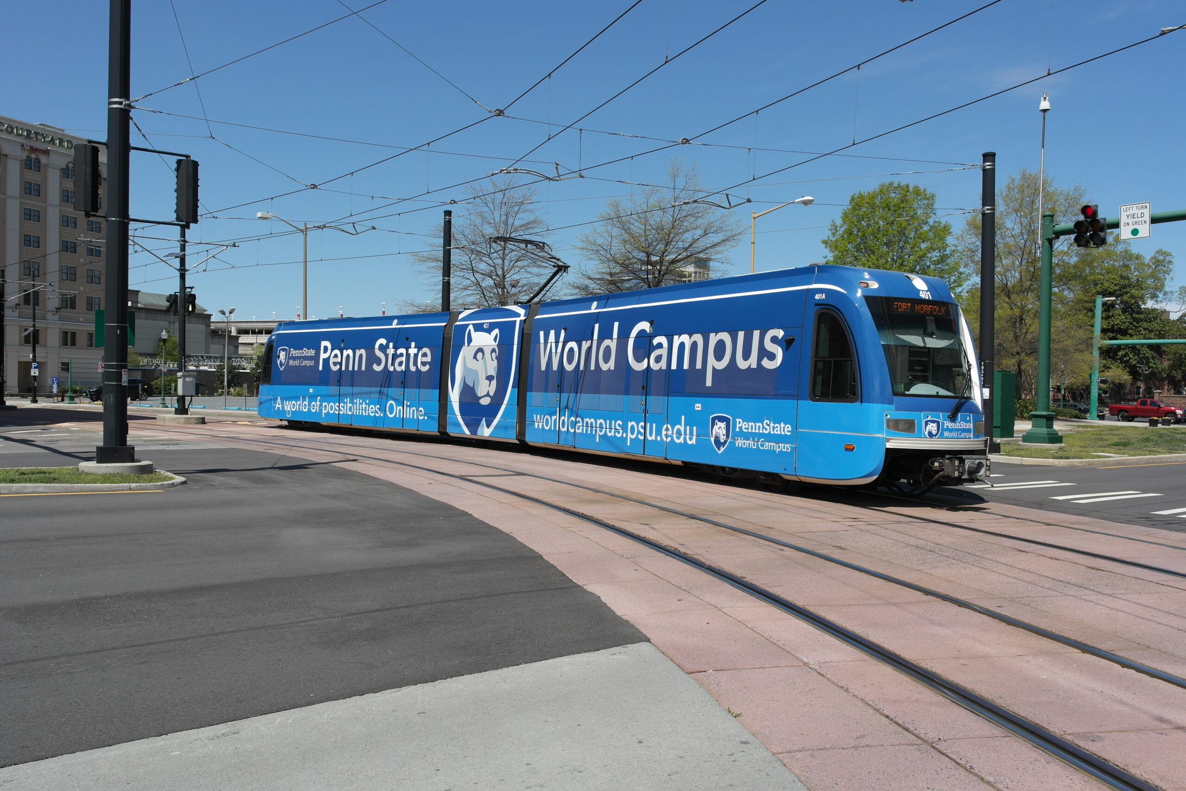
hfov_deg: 61.9
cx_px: 593
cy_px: 396
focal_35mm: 30
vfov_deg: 43.6
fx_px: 988
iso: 100
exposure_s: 1/320
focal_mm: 20
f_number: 8
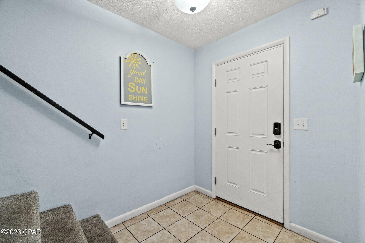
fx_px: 152
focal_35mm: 15
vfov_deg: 77.3
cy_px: 122
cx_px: 182
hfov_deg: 100.4
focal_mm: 10
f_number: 9
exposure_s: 1
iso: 400
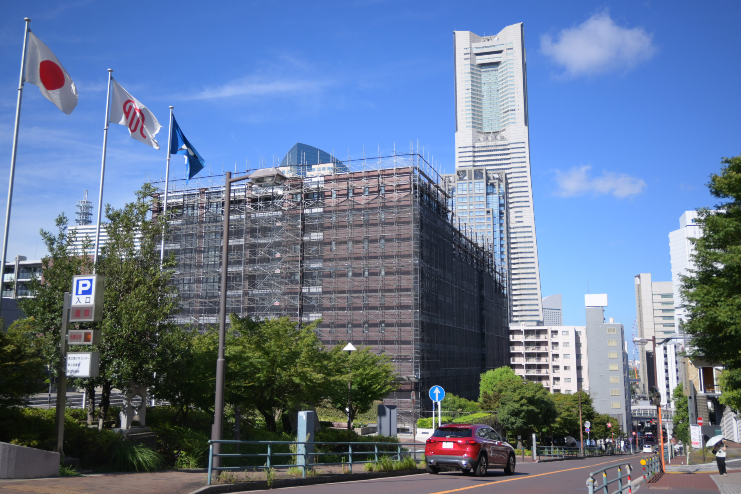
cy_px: 247
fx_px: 648
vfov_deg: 41.7
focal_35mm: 32
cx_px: 370
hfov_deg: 59.5
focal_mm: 21
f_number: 4
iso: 100
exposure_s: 1/1000
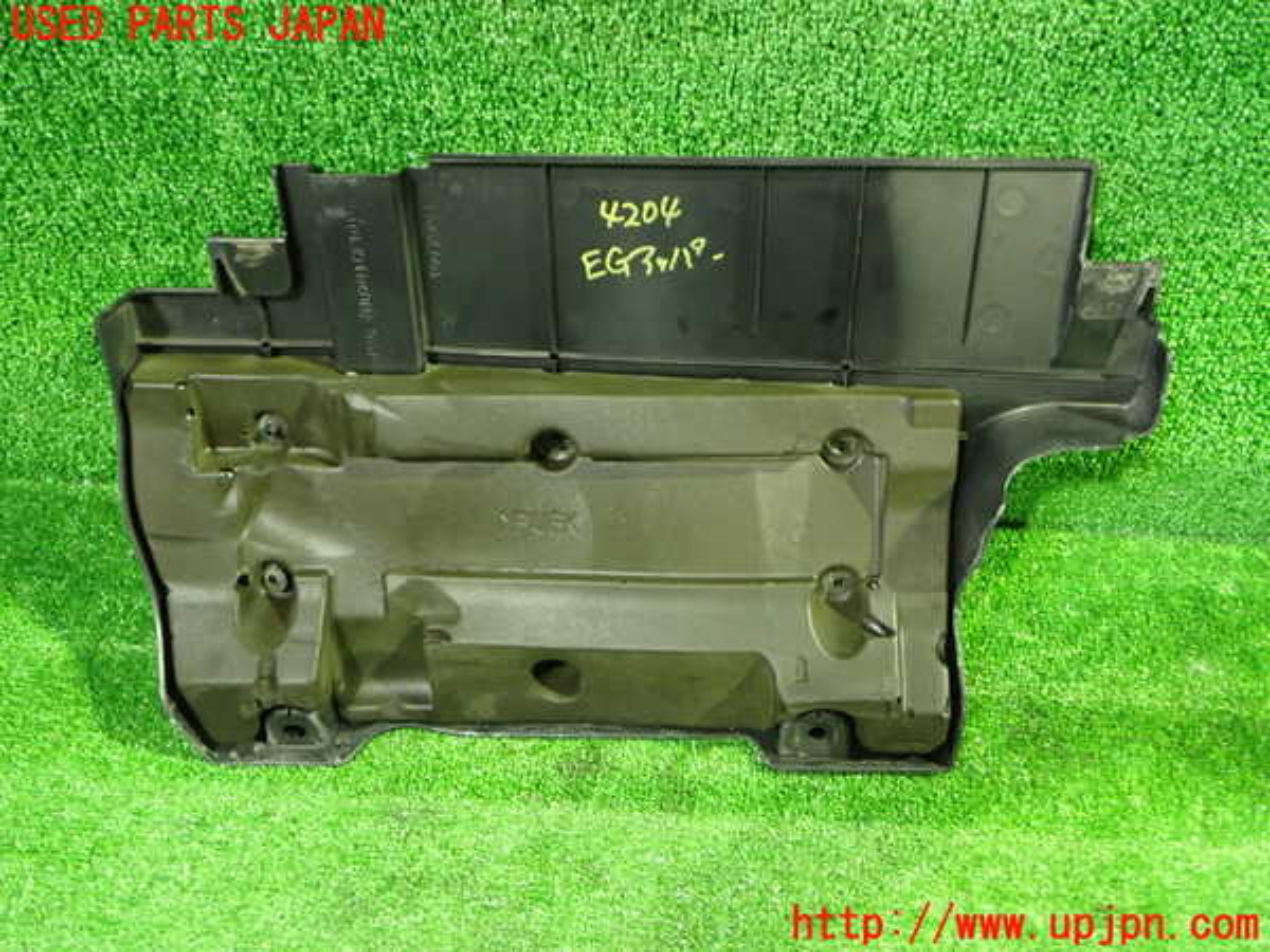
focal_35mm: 30
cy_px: 476
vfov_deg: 46.8
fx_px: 1101
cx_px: 635
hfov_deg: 60.0
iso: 800
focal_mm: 5.4
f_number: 2.3
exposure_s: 1/13
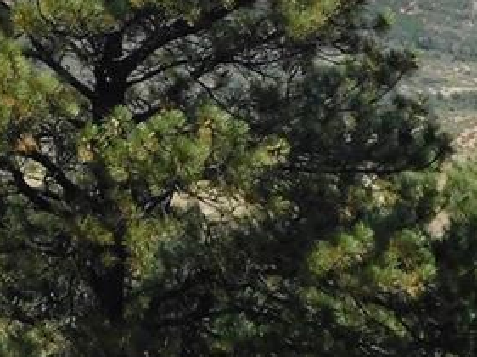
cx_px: 185
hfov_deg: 10.6
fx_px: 2560
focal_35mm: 186
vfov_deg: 7.9
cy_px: -59
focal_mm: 9
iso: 800
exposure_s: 1/1250
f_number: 7.6
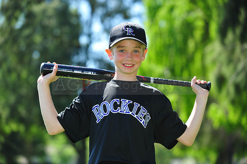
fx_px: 768
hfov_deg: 18.3
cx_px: 124
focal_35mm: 112
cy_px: 82
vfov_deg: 12.2
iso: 200
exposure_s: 1/640
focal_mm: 112
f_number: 4
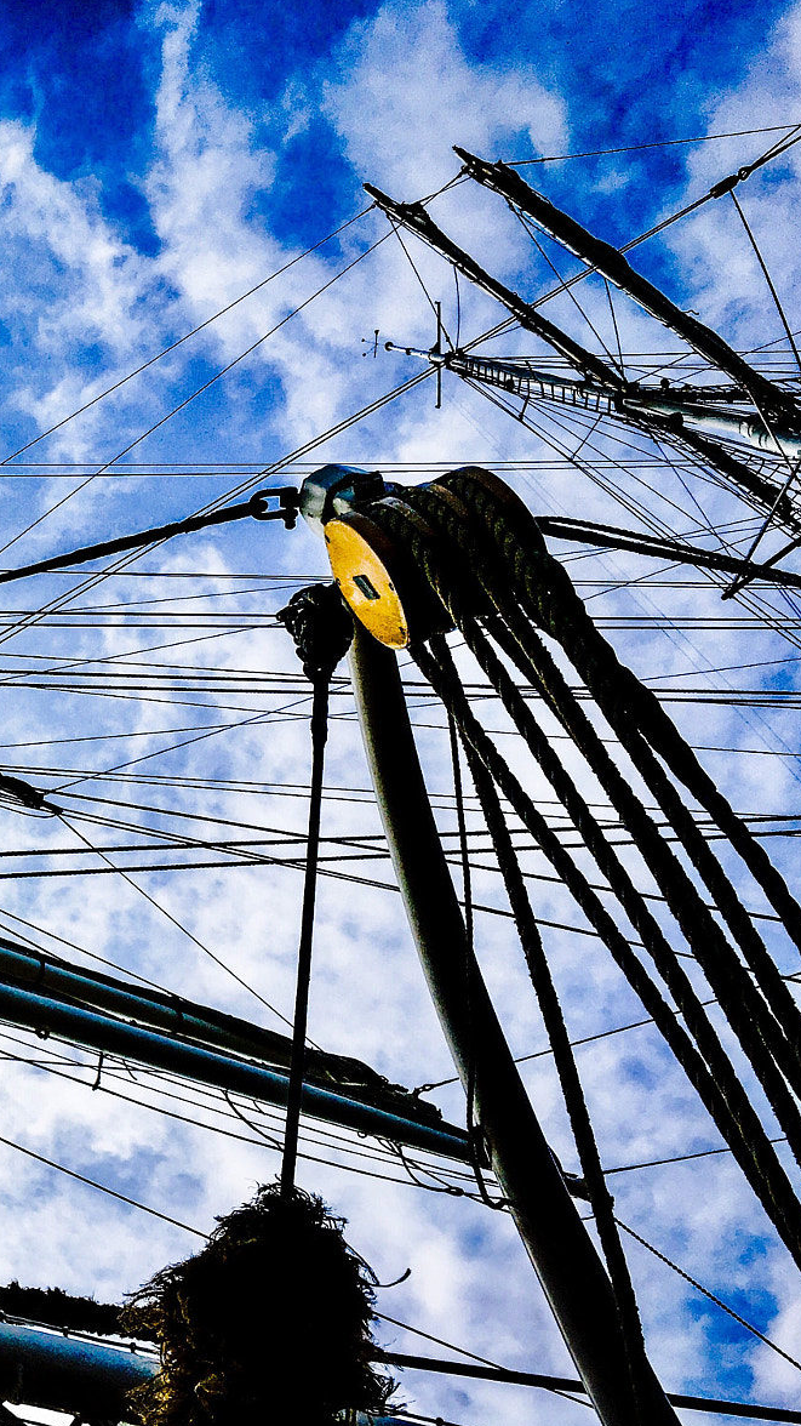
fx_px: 1625
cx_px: -142
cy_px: 721
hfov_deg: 25.1
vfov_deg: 47.4
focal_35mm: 43
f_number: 2.2
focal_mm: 4.15
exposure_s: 1/3663
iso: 25
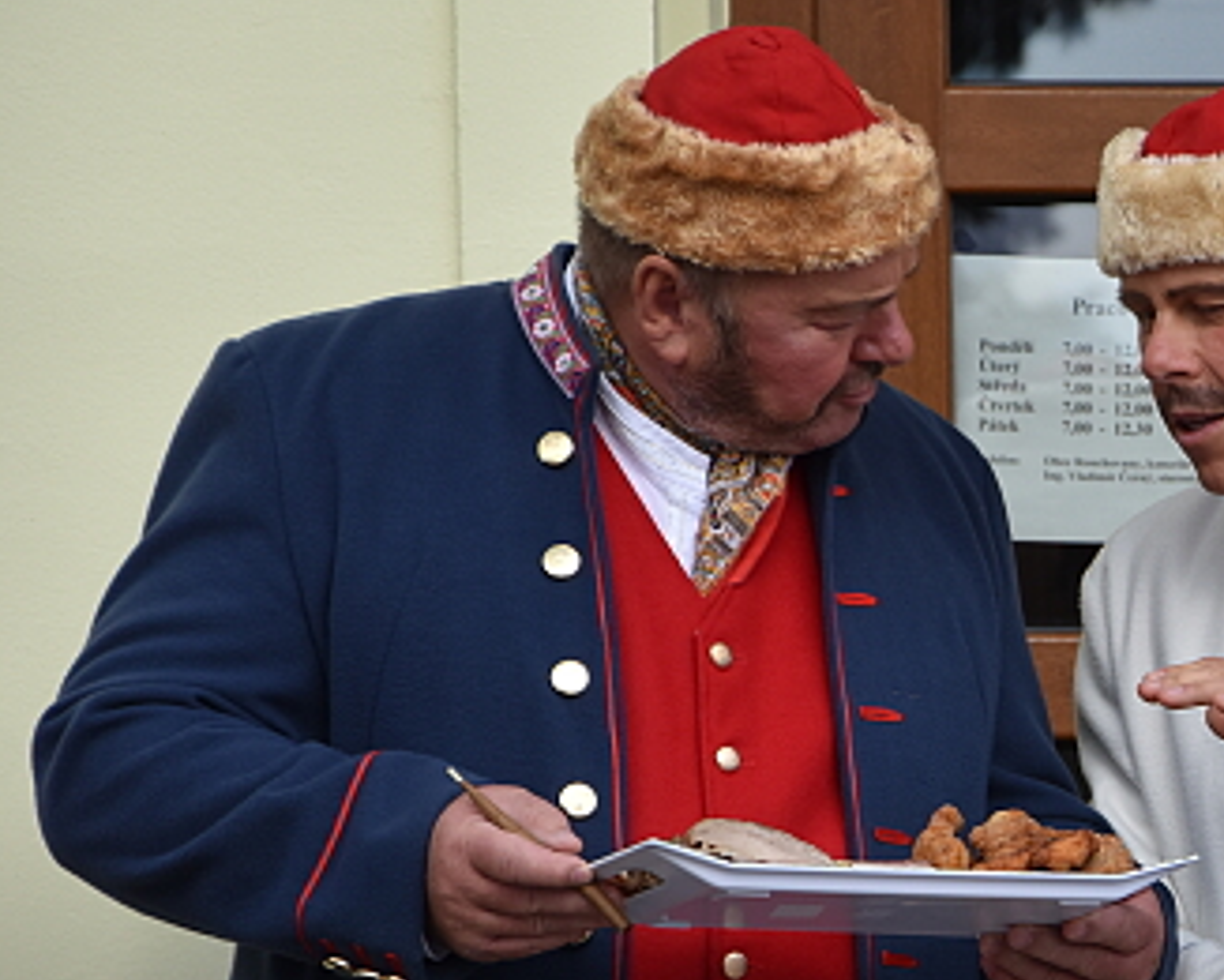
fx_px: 13123
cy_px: 610
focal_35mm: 362
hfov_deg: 5.3
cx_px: 1438
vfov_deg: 4.3
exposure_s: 1/1600
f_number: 5.6
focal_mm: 105
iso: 400
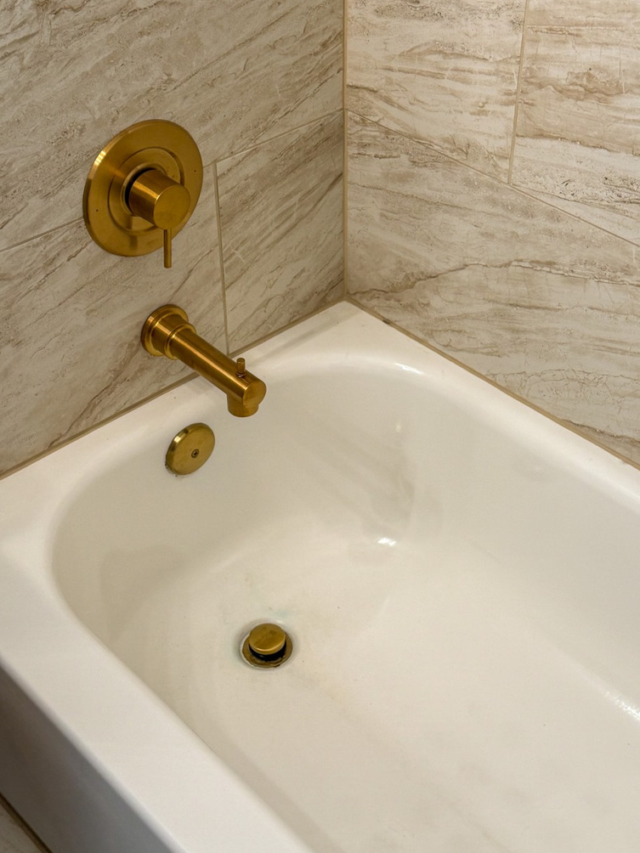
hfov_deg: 28.0
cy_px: 354
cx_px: 324
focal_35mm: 52
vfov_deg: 36.7
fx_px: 1282
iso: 125
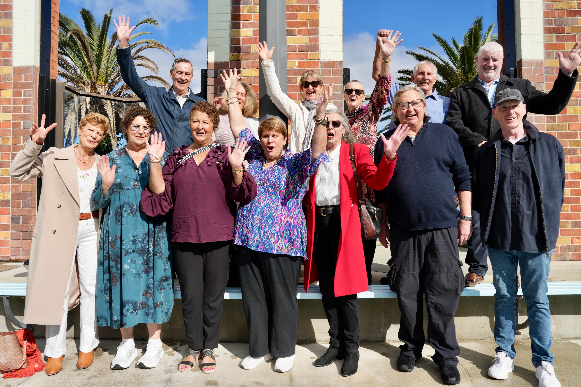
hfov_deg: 73.7
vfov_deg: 53.1
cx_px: 290
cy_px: 194
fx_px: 387
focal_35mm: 24
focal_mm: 24
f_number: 9
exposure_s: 1/250
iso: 100
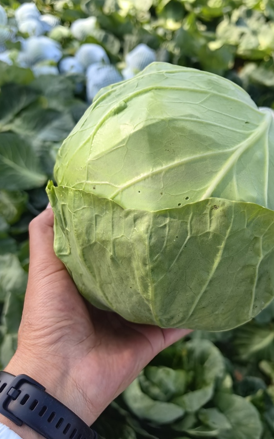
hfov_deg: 42.9
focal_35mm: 29
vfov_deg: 64.6
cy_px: 221
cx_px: 164
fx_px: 347
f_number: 2
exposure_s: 1/1074
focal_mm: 5.75
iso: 50
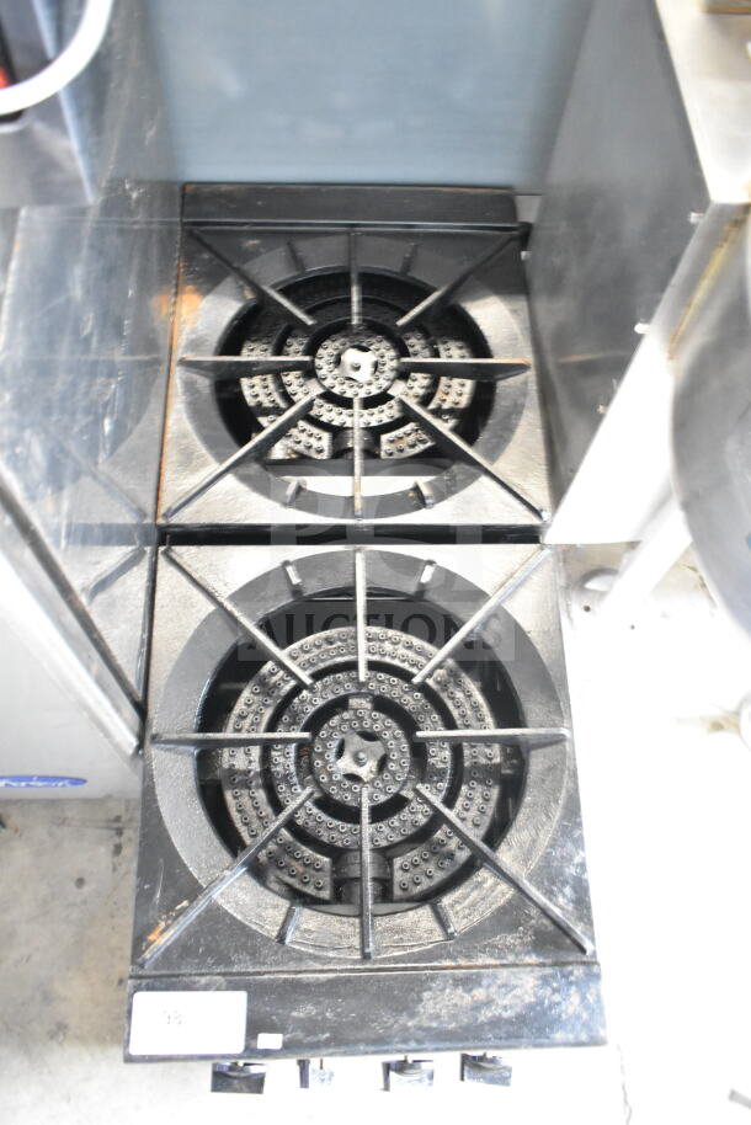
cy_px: 562
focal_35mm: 30
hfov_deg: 43.6
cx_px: 376
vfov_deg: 61.9
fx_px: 938
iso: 6400
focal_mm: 20
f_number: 3.8
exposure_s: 1/30
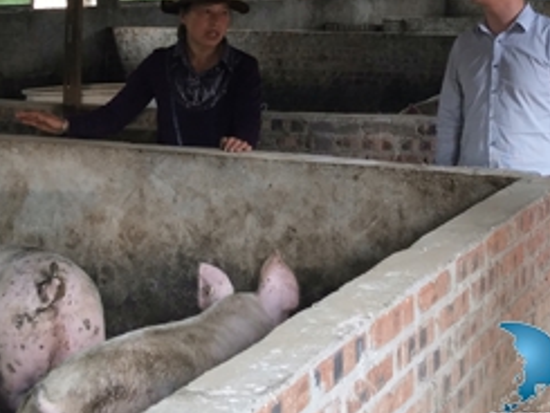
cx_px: 339
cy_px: 53
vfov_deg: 26.7
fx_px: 843
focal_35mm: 53
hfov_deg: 36.0
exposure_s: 1/50
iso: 125
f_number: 2
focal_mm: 3.88
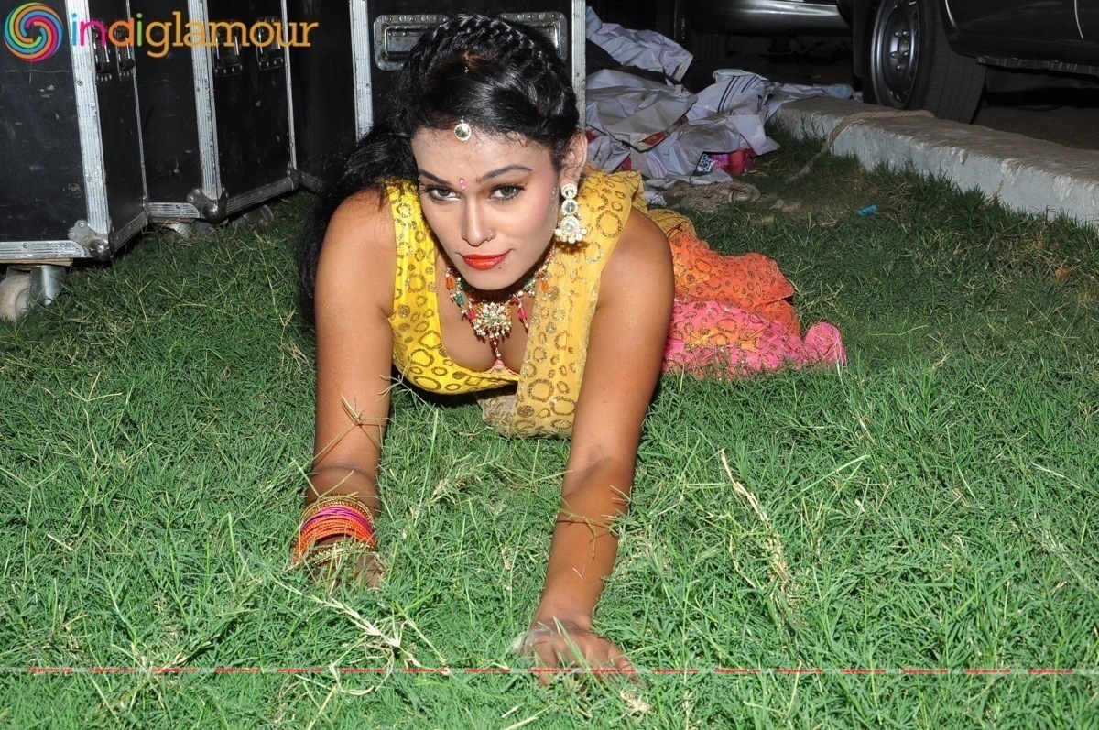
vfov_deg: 26.4
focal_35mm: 51
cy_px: 365
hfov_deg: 38.9
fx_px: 1555
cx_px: 550
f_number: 13
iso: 400
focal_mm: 34
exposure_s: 1/125
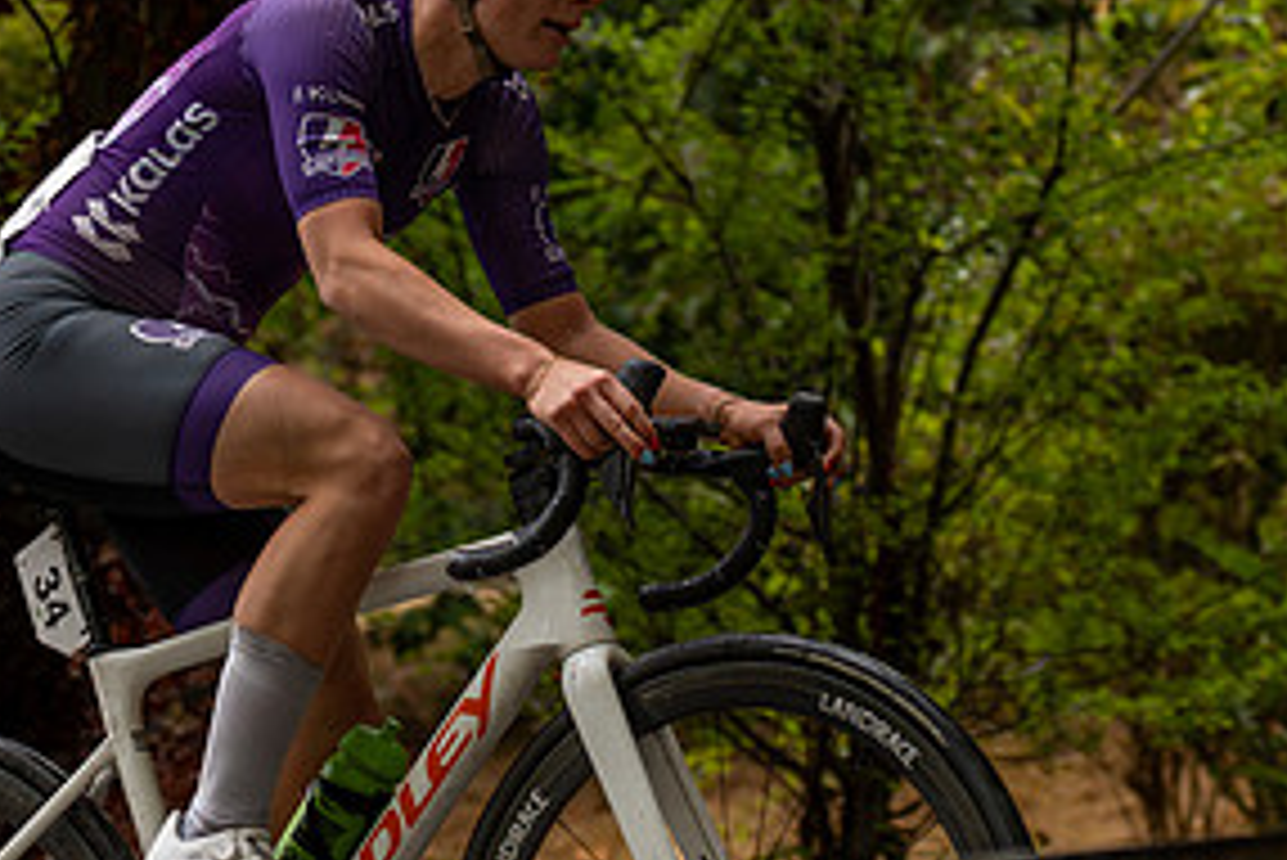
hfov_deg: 8.9
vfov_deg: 6.0
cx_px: 374
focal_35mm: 231
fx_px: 8262
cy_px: 492
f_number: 2.8
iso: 400
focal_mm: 70
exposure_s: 1/1000
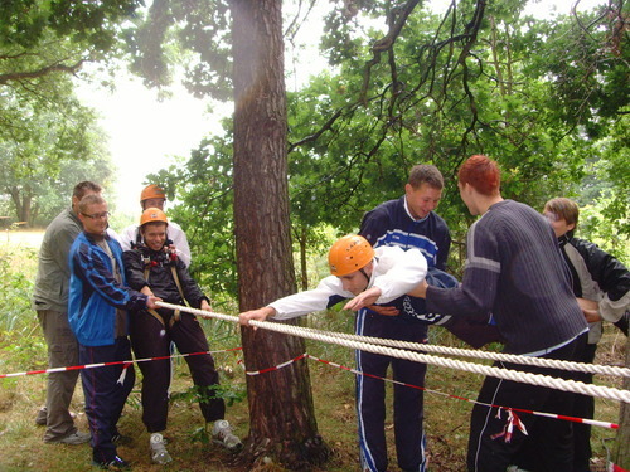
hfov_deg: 47.9
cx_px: 315
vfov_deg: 36.8
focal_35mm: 39
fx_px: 710
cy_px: 236
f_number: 3.5
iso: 200
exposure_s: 1/45
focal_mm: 6.6
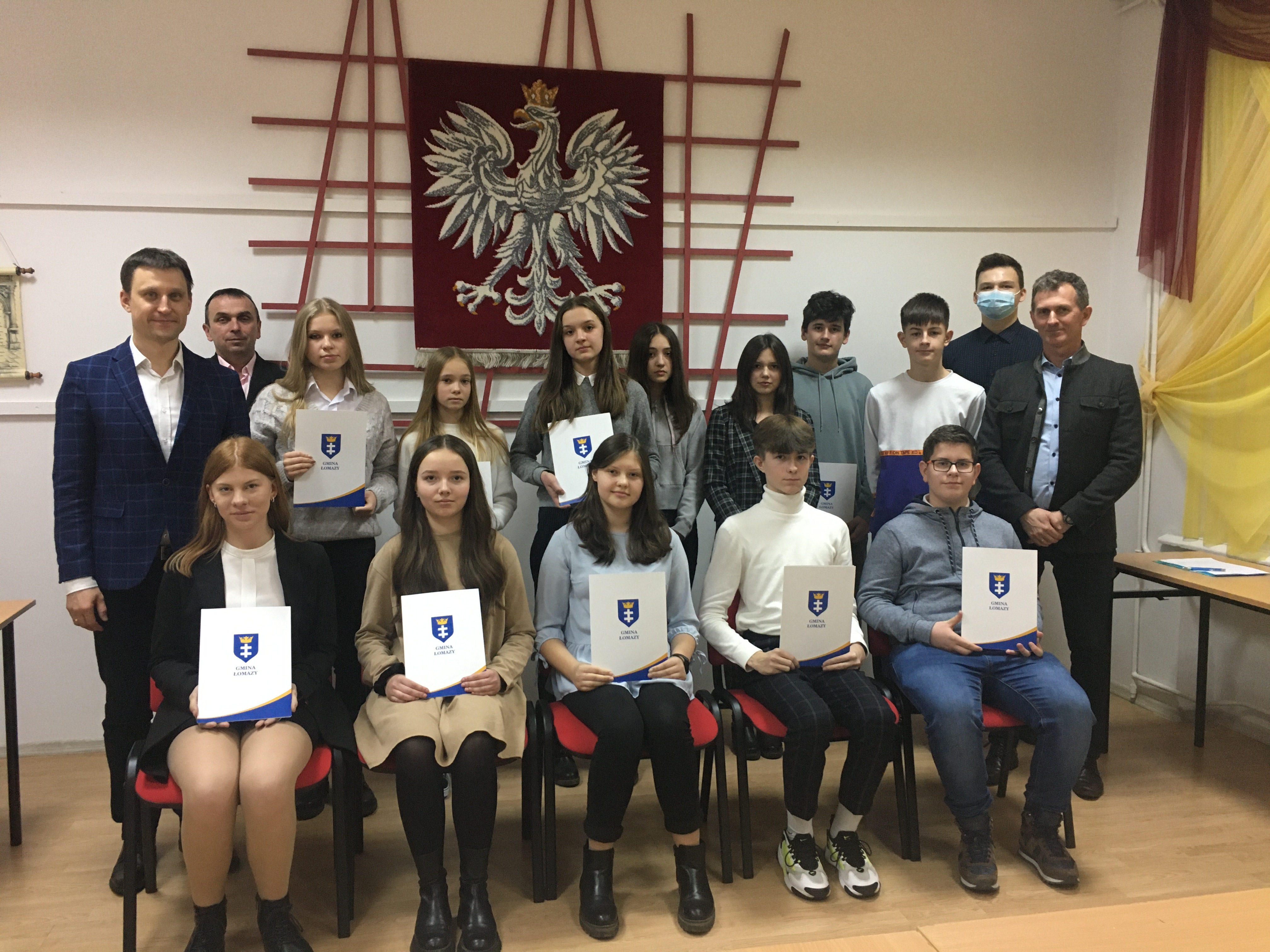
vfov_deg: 48.2
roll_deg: -0.8
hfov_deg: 61.7
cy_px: 476
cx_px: 635
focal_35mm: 29
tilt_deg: -6.2
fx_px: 1064
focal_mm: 4.15
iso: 160
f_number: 2.2
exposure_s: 1/33
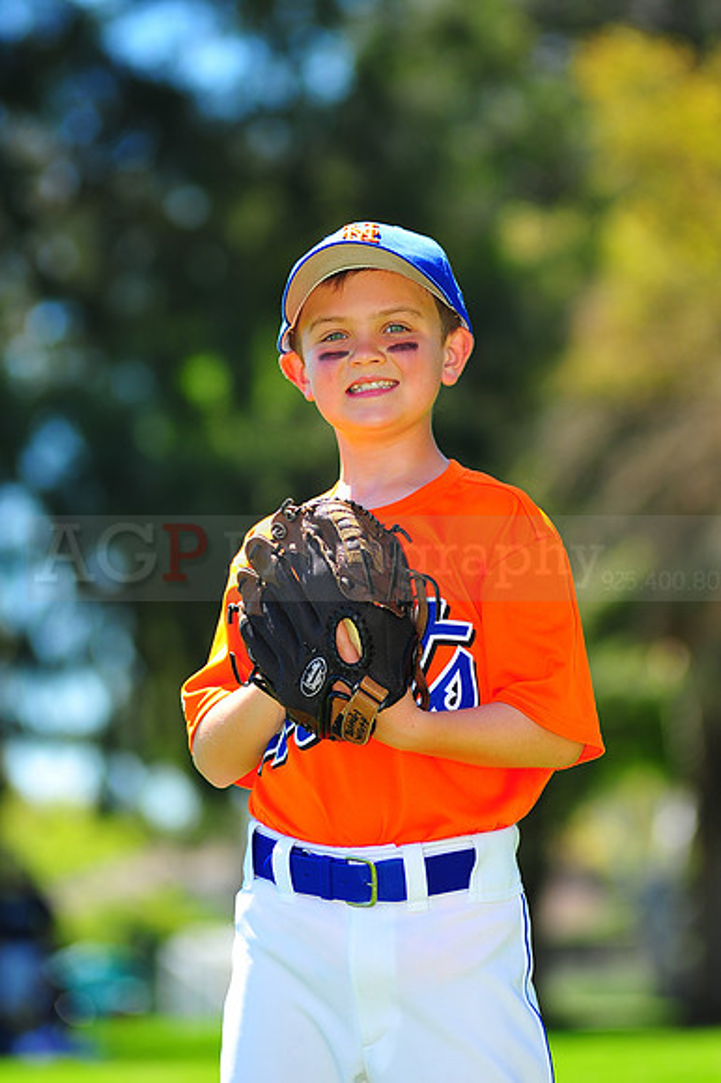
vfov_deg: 11.4
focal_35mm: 180
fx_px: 5414
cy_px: 542
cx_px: 360
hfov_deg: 7.6
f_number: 4.5
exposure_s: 1/500
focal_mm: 180
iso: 200
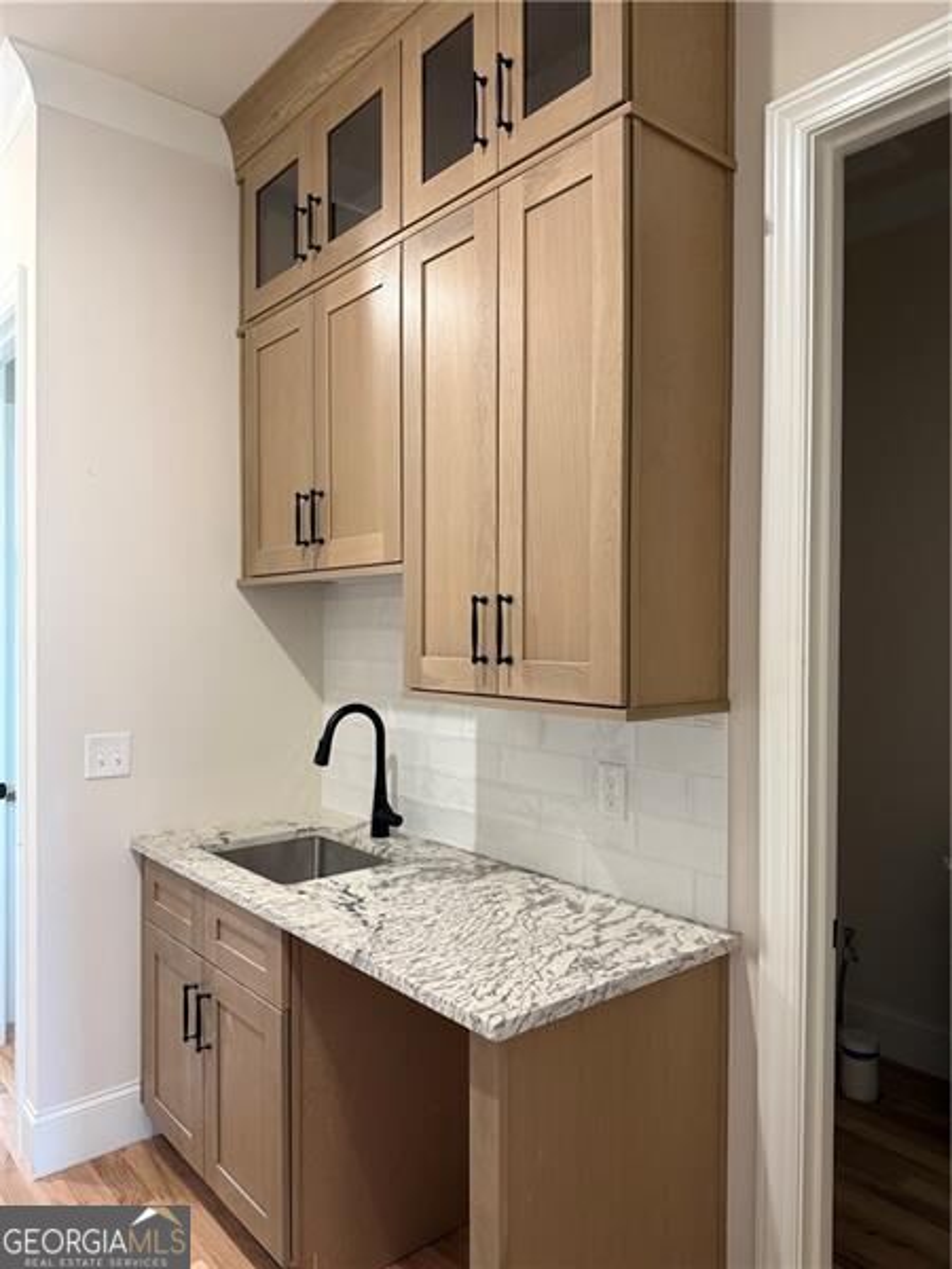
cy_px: 634
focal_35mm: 24
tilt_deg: -0.1
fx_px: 880
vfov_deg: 71.6
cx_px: 476
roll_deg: -0.1
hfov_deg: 56.8
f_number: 1.78
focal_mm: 6.76
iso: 200
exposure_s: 1/60
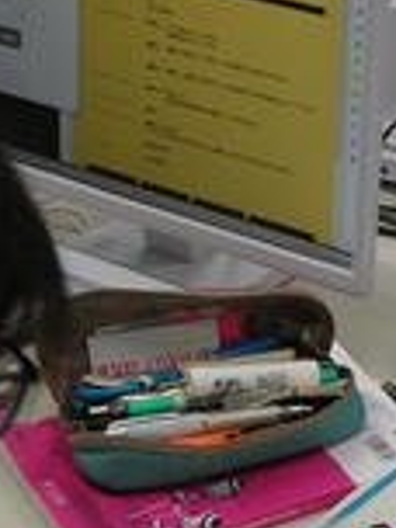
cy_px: 507
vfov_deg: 15.4
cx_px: 601
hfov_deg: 11.3
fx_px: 1922
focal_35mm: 126
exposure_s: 1/22.2
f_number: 3.2
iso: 50
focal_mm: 8
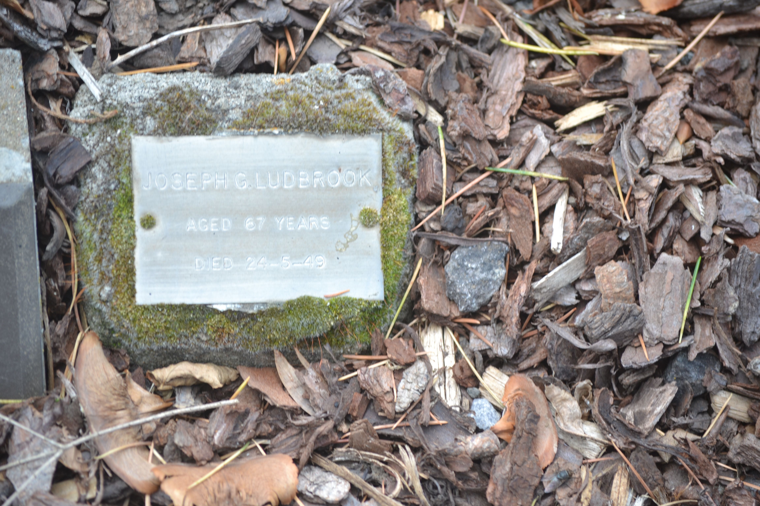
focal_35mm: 180
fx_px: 3800
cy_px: 253
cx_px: 380
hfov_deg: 11.4
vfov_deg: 7.6
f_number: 5.6
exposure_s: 1/125
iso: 160
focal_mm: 120
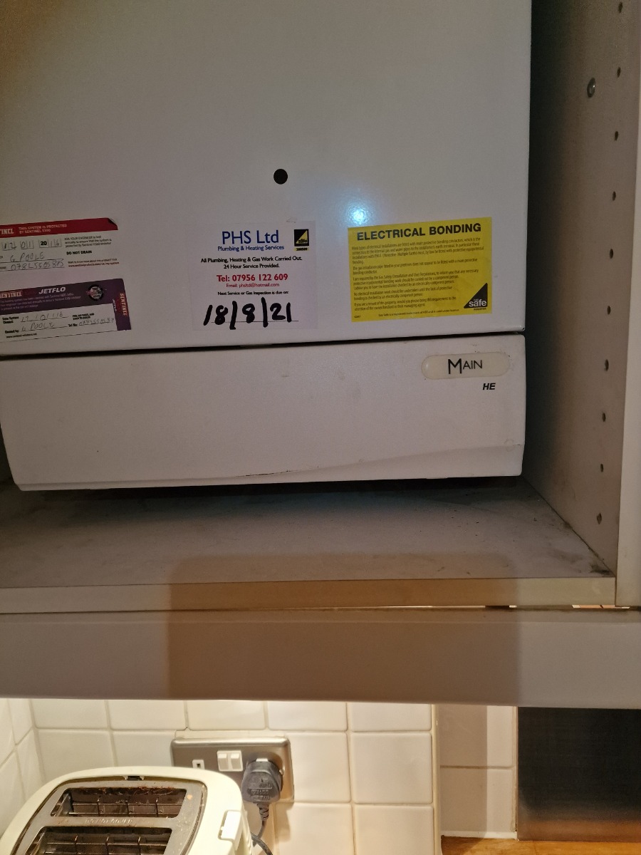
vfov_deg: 73.9
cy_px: 428
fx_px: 568
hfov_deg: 58.9
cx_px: 320
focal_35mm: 23
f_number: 1.8
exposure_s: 1/100
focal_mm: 6.4
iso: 640
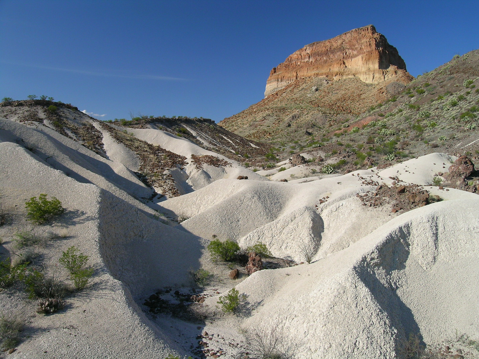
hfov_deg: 63.4
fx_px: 387
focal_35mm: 28
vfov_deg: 49.7
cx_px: 240
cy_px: 180
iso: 50
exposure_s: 1/192
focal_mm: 5.8
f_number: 5
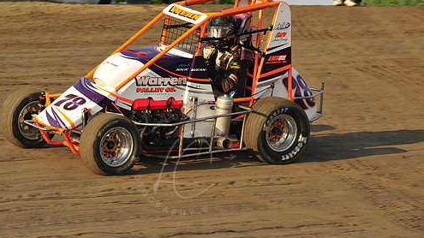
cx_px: 184
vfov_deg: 5.3
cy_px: 86
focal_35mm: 227
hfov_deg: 9.5
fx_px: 2551
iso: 400
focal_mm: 185
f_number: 11
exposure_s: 1/320
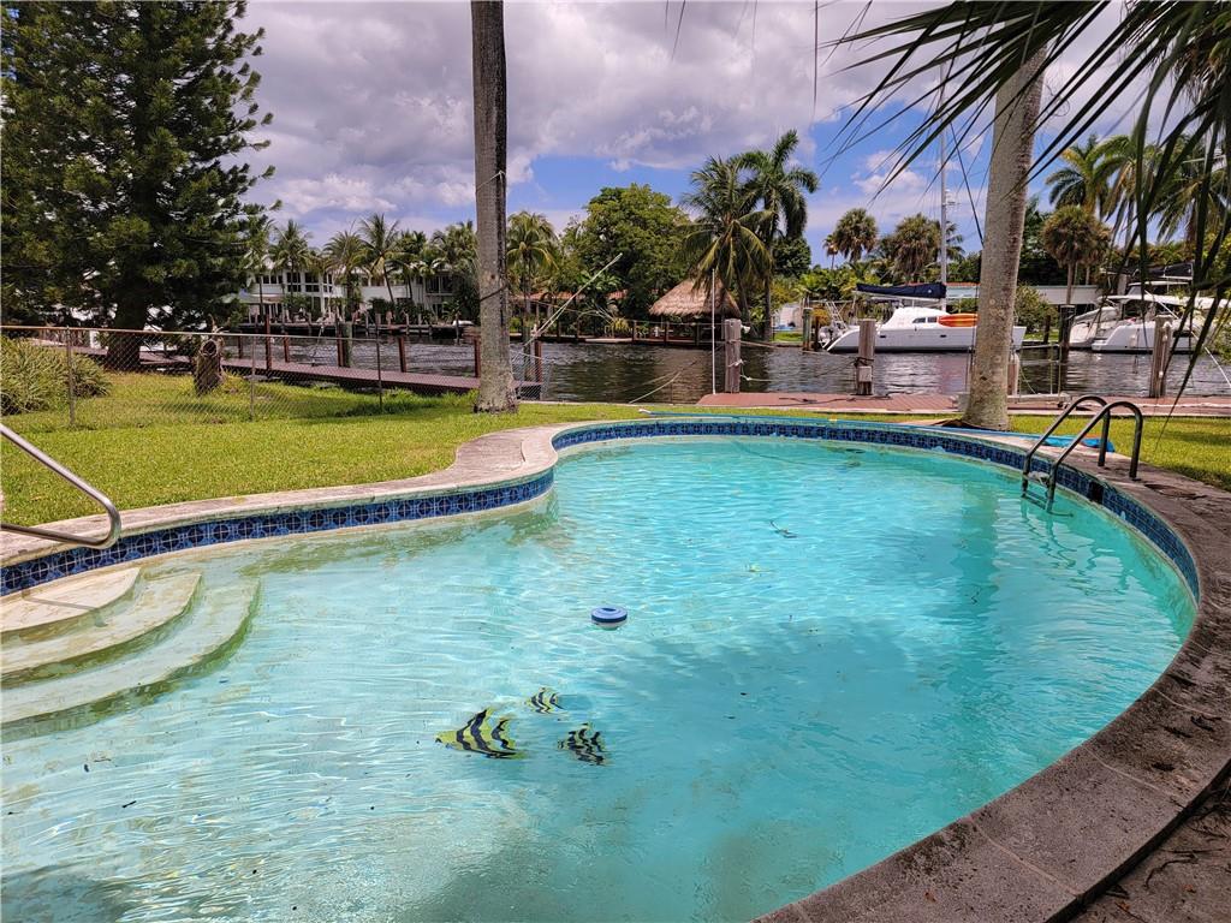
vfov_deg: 56.8
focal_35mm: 24
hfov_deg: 71.6
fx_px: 853
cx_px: 616
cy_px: 462
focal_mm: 6.7
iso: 16
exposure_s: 1/1453
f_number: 1.8
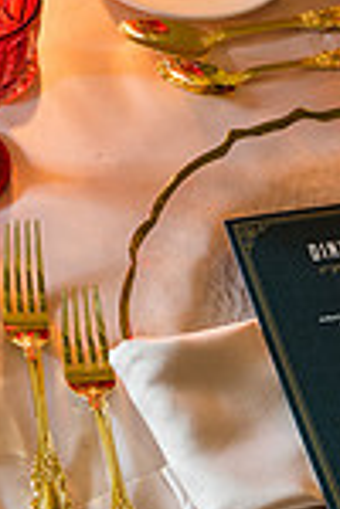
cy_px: 70
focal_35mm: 108
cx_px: -194
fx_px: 1530
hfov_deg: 12.0
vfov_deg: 18.7
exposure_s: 20
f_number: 8
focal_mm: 28
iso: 100
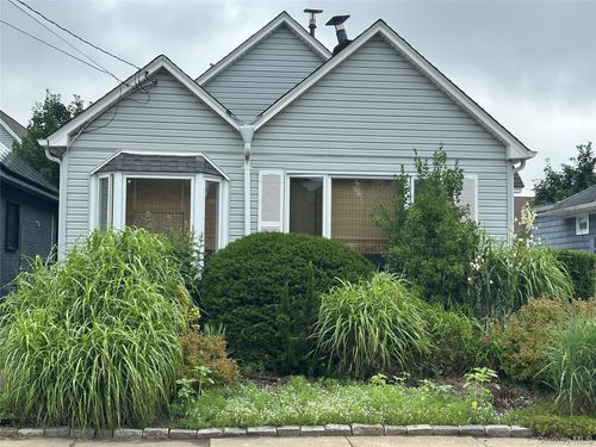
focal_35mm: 48
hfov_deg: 39.7
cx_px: 298
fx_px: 826
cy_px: 224
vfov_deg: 30.3
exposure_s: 1/2114
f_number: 1.78
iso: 64
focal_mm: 6.86
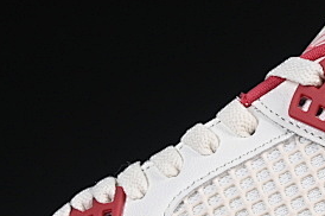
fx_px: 2669
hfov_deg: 7.0
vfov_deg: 4.6
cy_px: 215
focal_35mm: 296
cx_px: 257
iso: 160
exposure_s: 1/80
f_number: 8
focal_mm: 50
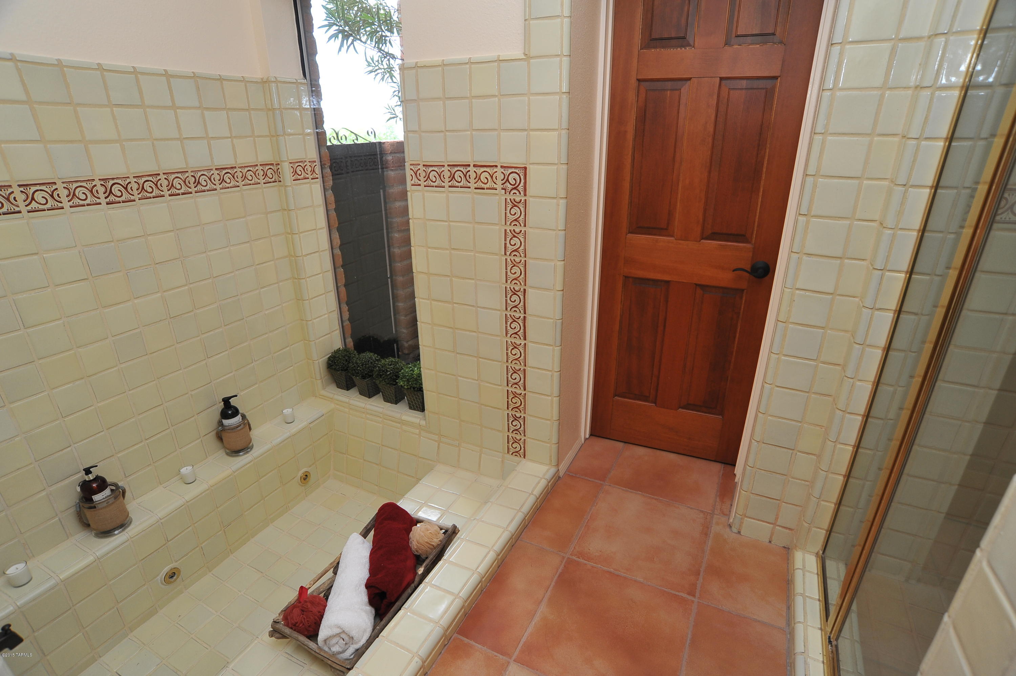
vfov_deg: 67.3
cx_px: 508
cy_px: 338
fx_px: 508
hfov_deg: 90.0
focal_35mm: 18
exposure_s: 1/80
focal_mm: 18
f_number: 9
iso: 640
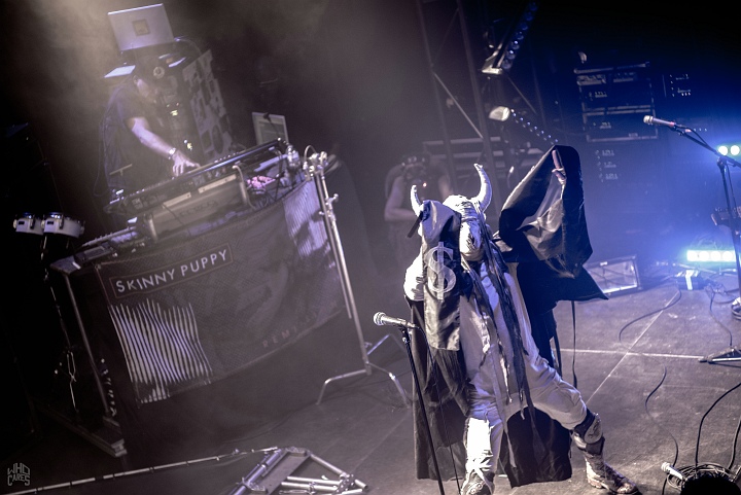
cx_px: 370
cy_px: 248
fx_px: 1442
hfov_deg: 28.8
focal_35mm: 70
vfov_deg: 19.5
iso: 1600
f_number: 2.8
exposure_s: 1/80
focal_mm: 70
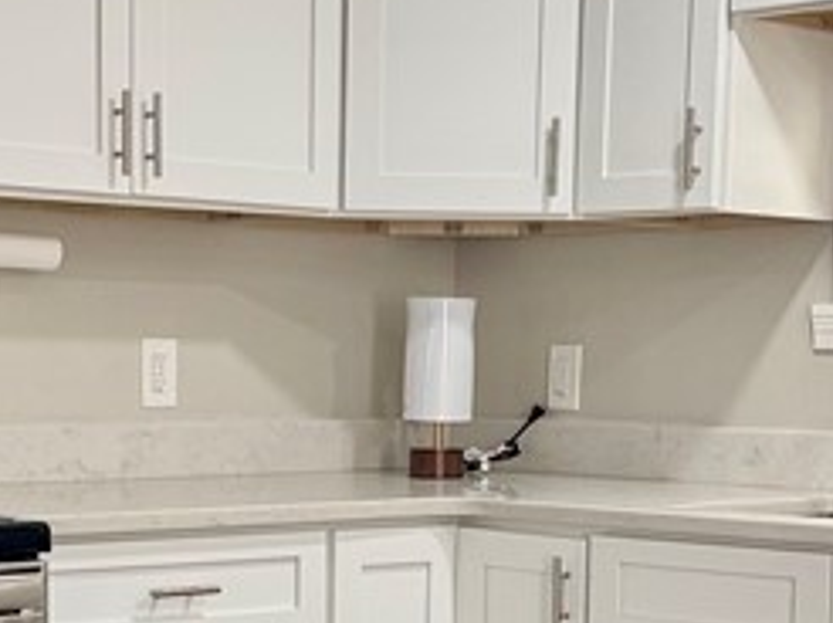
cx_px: 352
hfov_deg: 19.6
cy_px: 653
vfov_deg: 14.5
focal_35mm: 100
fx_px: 2404
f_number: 1.78
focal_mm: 6.76
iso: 160
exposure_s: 1/120
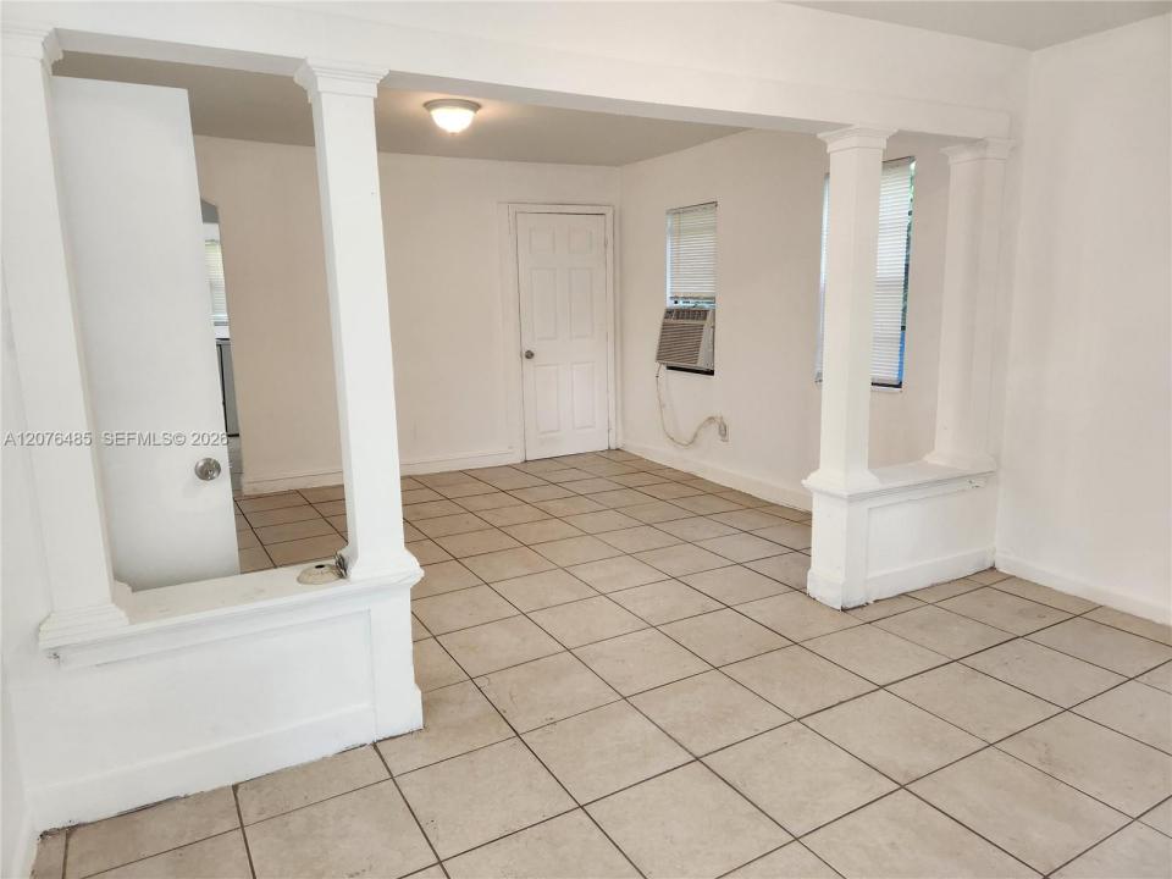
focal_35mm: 23
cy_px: 440
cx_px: 586
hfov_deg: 73.9
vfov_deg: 58.9
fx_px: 779
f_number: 1.8
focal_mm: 5.4
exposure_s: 1/120
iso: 160
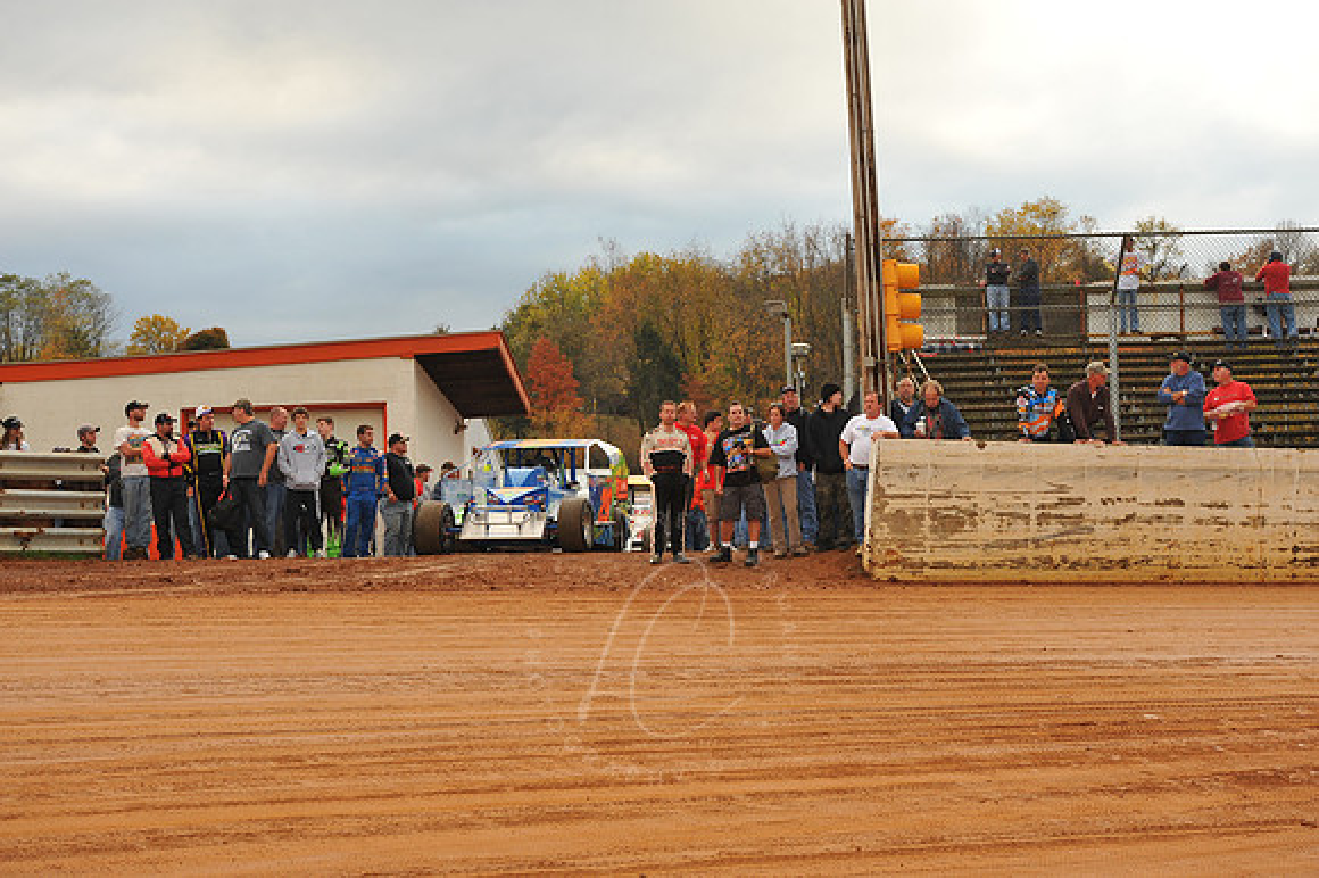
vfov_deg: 19.4
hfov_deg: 28.9
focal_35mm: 70
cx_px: 660
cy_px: 439
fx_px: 2563
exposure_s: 1/320
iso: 500
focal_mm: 70
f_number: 7.1
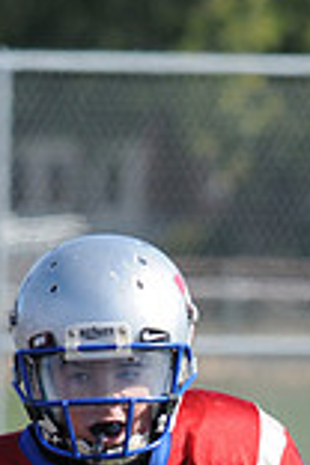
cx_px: 207
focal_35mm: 1671
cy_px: 724
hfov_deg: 0.8
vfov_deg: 1.2
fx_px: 21582
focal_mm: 300
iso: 200
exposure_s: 1/500
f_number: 7.1
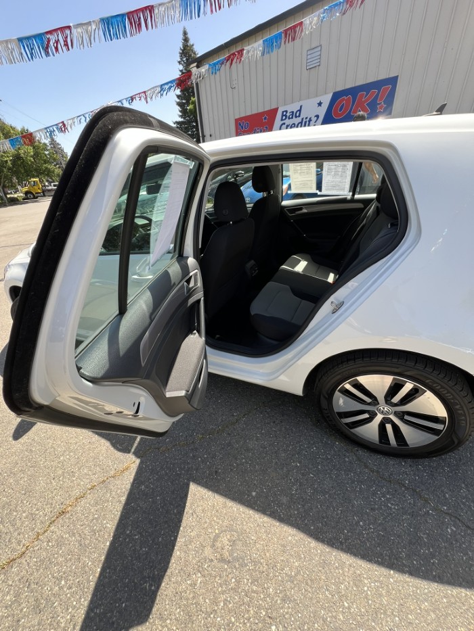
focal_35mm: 13
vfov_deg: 106.2
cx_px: 237
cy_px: 316
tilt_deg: -28.0
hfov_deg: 89.9
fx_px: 237
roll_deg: +5.1
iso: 32
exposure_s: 1/193
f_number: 1.8
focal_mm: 1.57
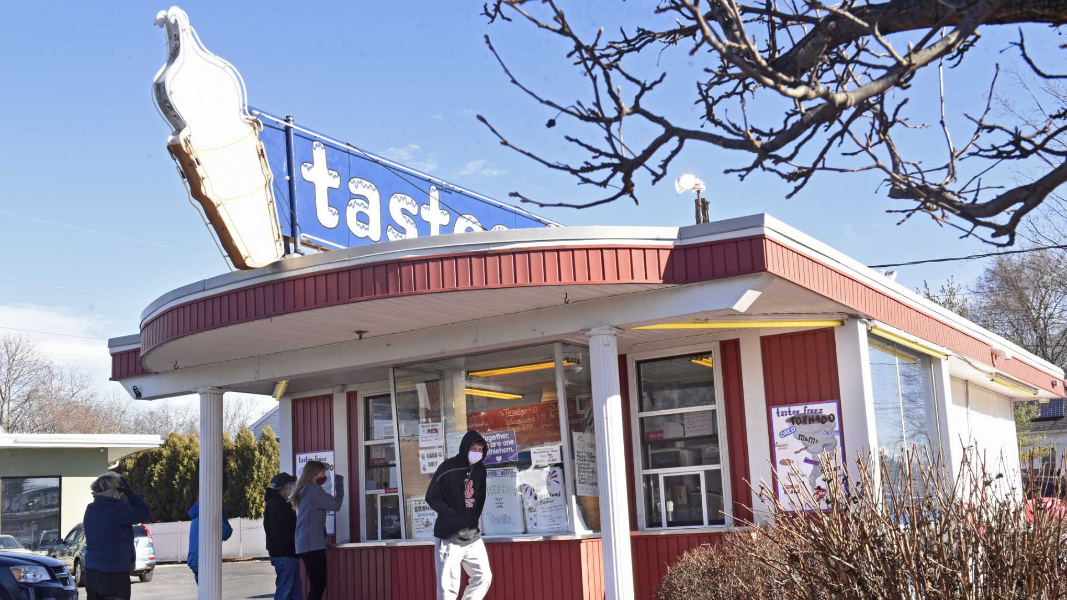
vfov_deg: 29.6
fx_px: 1132
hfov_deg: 50.5
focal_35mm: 40
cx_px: 532
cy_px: 351
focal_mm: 38
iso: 1600
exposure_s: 1/400
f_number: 14
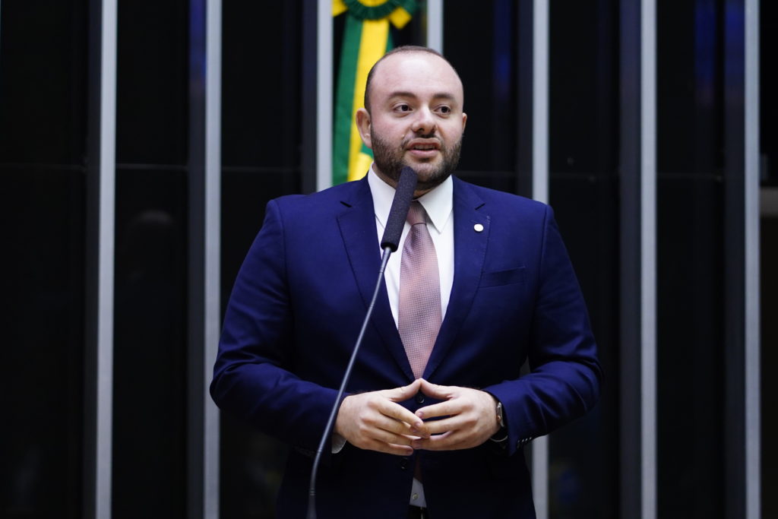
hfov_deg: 16.1
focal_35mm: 127
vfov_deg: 10.8
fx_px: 2745
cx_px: 389
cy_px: 260
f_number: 1.8
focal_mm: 85
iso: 2000
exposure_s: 1/250
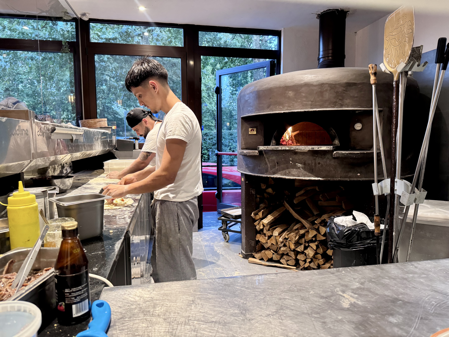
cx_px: 224
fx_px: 311
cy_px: 168
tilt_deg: -5.5
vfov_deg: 56.8
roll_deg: +0.1
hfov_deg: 71.6
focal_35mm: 24
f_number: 1.78
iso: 500
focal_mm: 6.76
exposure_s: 1/50
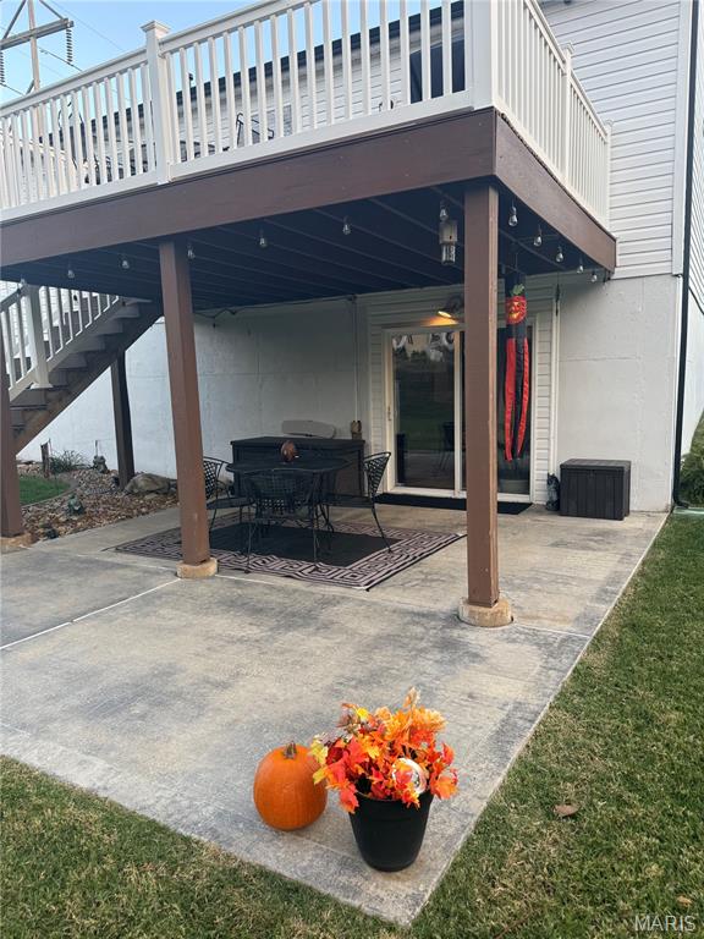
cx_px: 352
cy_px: 470
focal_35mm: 24
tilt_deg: -7.7
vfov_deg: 71.6
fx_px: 651
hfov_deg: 56.8
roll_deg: +0.9
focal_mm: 6.76
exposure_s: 1/296
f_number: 1.78
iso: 100
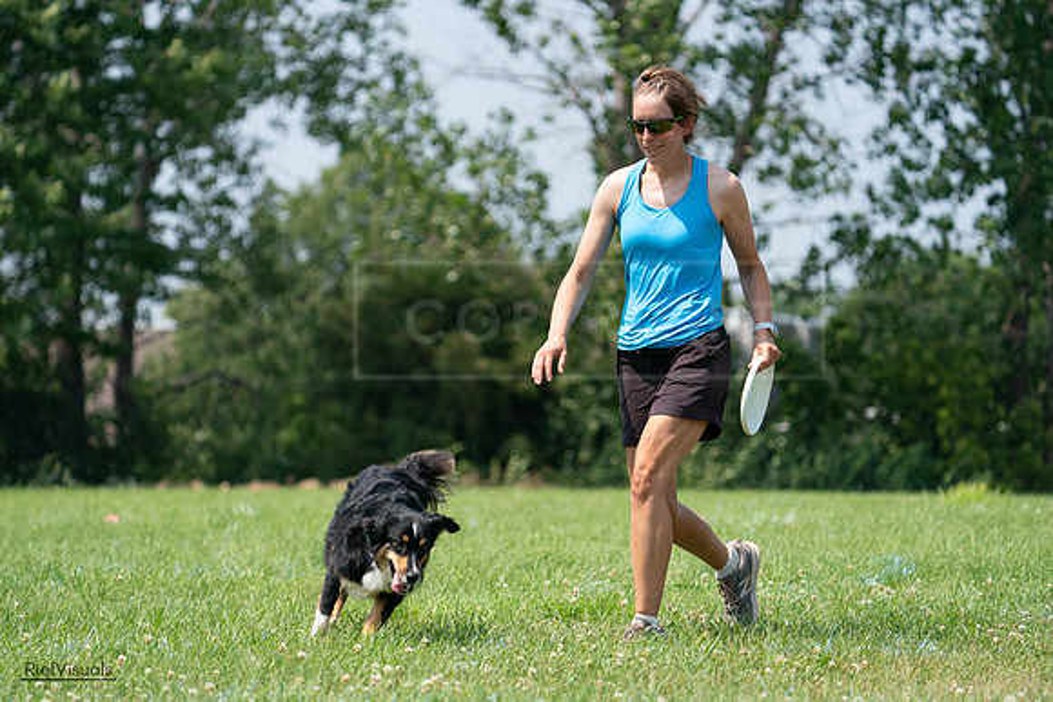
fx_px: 6436
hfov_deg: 9.4
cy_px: 351
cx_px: 526
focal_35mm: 220
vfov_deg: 6.2
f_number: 5.6
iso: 1250
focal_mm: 220
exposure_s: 1/4000
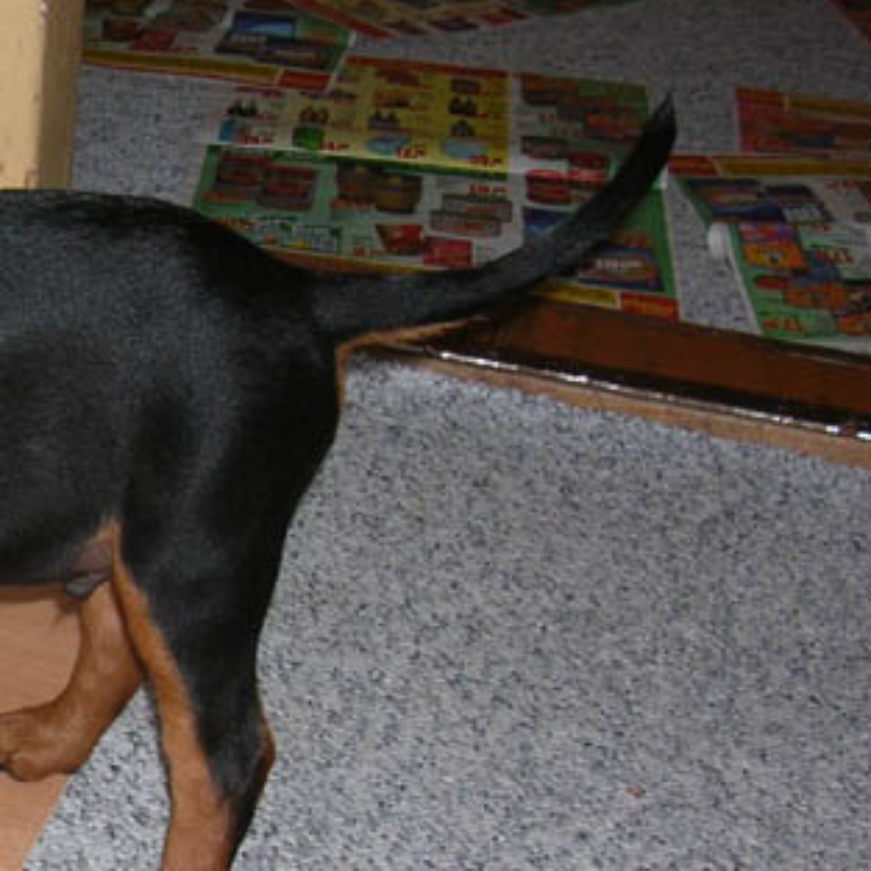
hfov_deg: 19.6
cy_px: 554
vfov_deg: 20.6
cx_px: -131
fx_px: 2391
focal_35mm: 84
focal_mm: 5.8
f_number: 2.8
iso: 50
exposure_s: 1/60.1
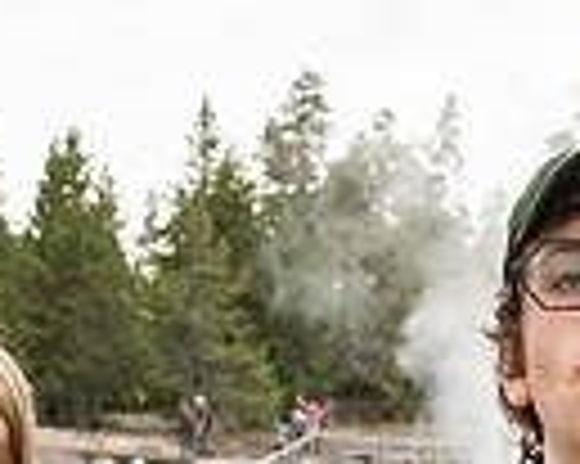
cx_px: -238
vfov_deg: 5.2
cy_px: 655
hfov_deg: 6.5
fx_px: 5077
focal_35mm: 296
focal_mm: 70
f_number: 13
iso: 1600
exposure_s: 1/320
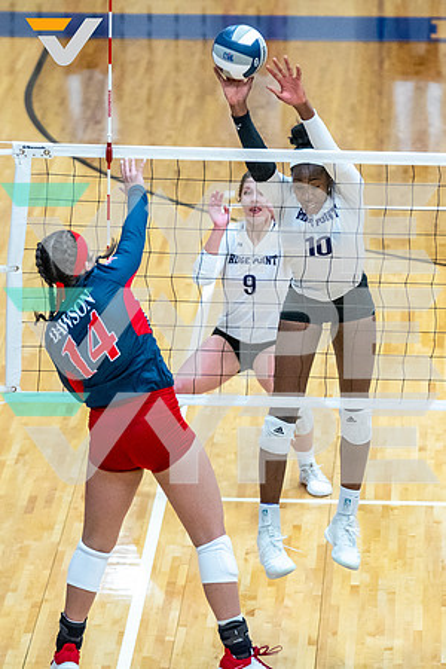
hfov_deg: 5.6
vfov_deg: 8.3
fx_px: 4589
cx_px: 274
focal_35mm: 247
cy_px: 258
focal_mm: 134
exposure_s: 1/1000
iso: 2000
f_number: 2.8
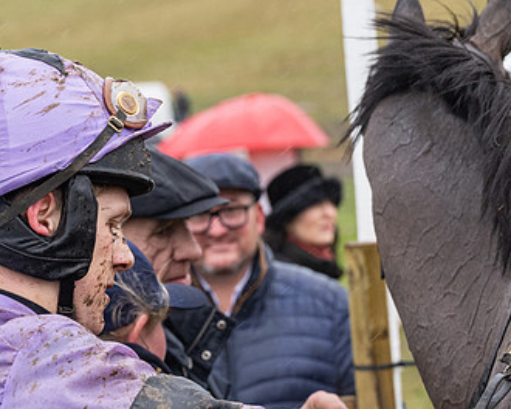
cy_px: 246
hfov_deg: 9.5
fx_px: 3055
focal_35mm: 202
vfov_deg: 7.7
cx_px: 103
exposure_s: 1/500
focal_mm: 70
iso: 800
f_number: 5
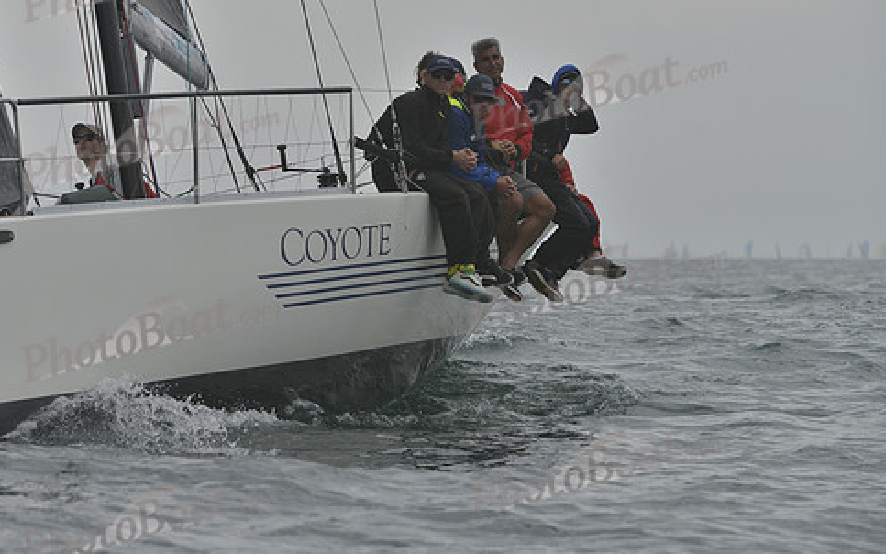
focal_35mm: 245
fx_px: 5917
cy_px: 214
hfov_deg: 8.6
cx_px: 376
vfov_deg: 5.4
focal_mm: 200
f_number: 6.3
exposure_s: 1/800
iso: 280
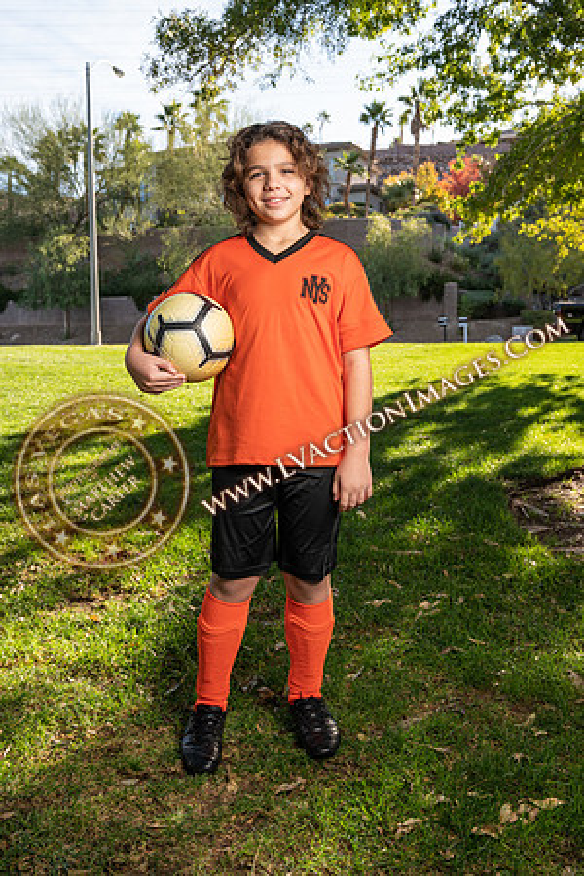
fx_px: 803
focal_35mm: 33
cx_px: 292
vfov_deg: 57.2
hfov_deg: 40.0
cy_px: 438
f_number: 5.6
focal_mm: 33
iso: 100
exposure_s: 1/160
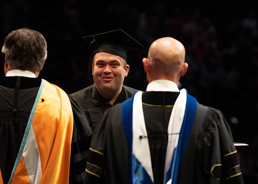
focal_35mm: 188
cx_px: 138
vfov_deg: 7.6
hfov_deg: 10.7
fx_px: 1380
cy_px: 92
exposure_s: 1/320
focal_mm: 180
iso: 1600
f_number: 4.5
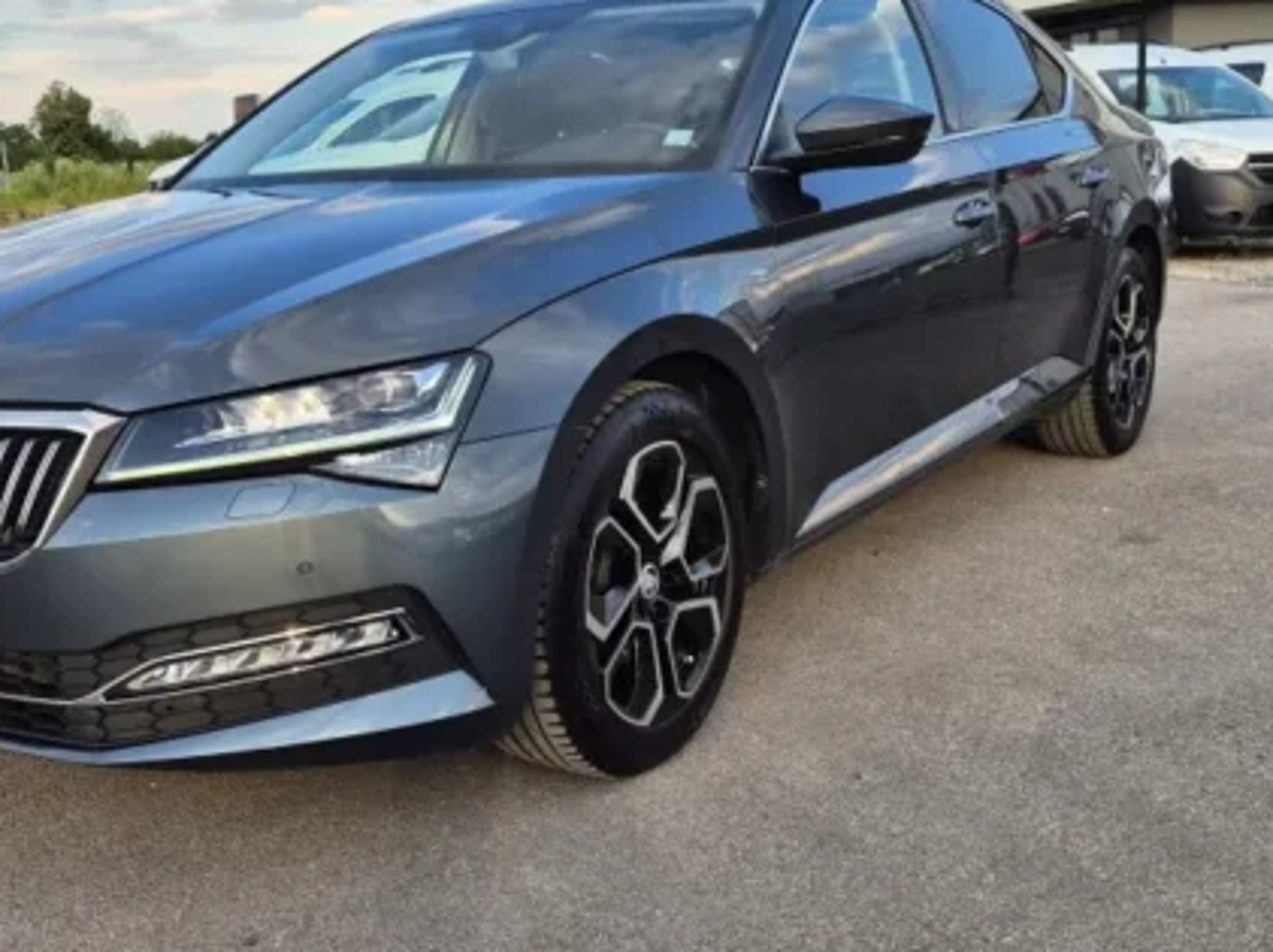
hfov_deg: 44.4
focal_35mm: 42
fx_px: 1543
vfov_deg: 34.3
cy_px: 438
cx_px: 466
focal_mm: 5.4
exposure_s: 1/410
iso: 25
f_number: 1.8
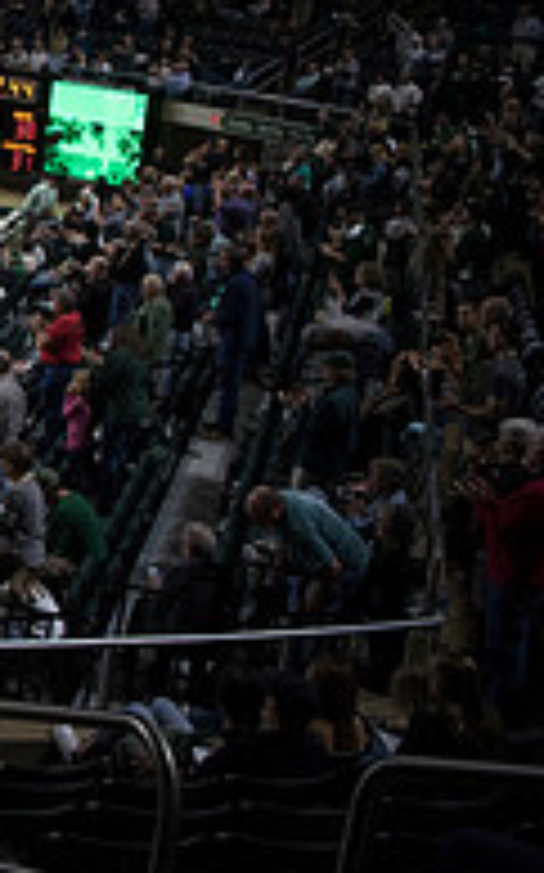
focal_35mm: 73
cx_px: -701
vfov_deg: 27.6
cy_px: 151
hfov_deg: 13.7
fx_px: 1734
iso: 2000
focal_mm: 24
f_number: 2.8
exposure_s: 1/1000
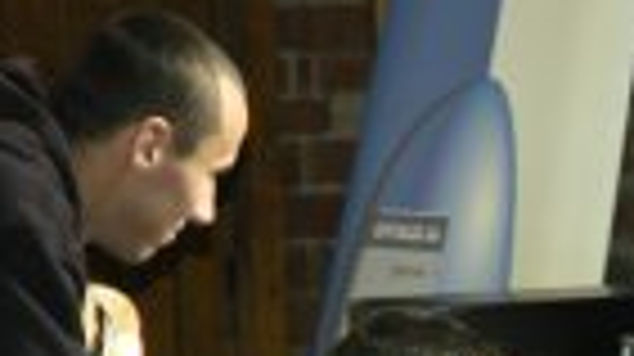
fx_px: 5576
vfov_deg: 3.6
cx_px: 542
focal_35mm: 332
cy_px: 552
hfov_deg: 6.5
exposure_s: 1/60
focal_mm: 70
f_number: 4.5
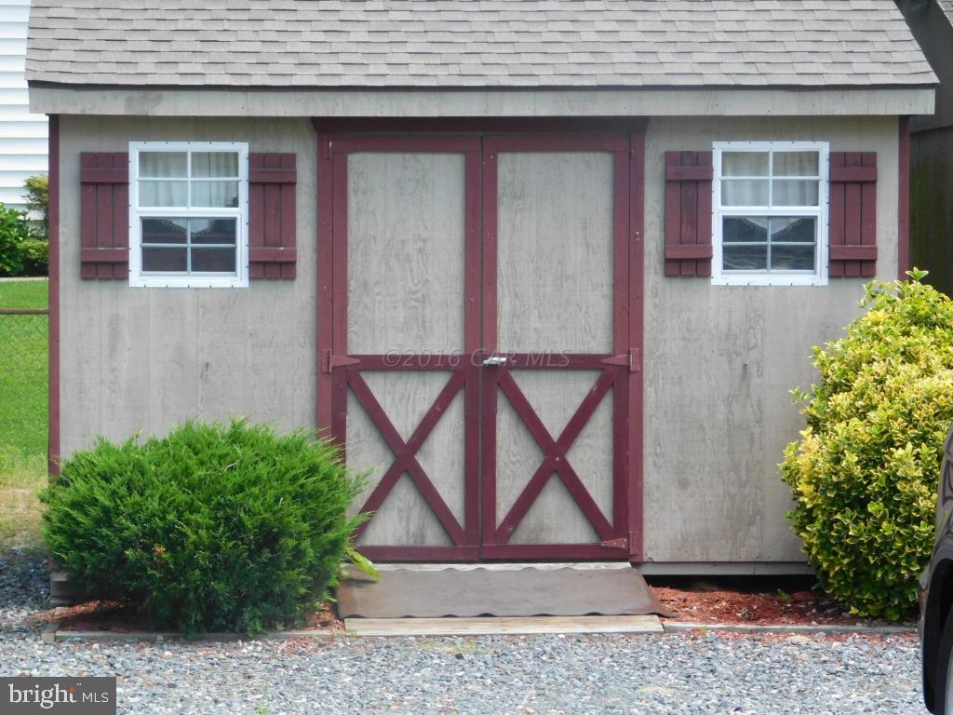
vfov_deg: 11.1
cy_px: 358
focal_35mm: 134
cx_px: 476
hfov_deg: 14.7
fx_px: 3689
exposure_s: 1/250
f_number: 5
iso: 360
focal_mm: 23.7
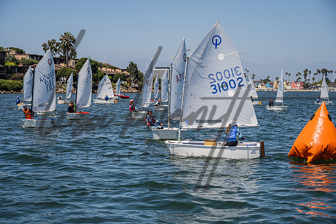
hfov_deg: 28.2
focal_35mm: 72
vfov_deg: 19.0
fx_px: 669
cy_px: 112
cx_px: 166
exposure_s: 1/1000
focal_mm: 70
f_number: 6
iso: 250
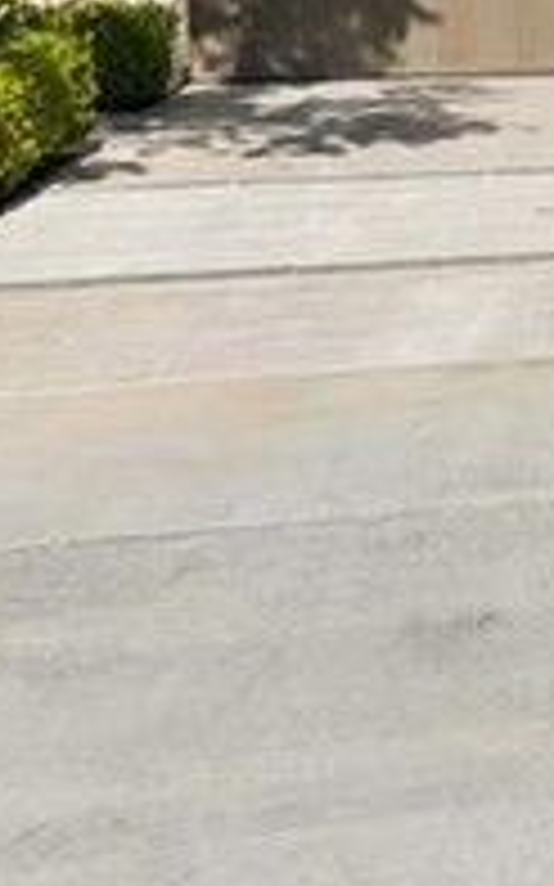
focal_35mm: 90
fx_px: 2176
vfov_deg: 21.5
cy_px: -164
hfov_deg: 10.8
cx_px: 1558
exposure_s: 1/320
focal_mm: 17
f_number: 9
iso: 100
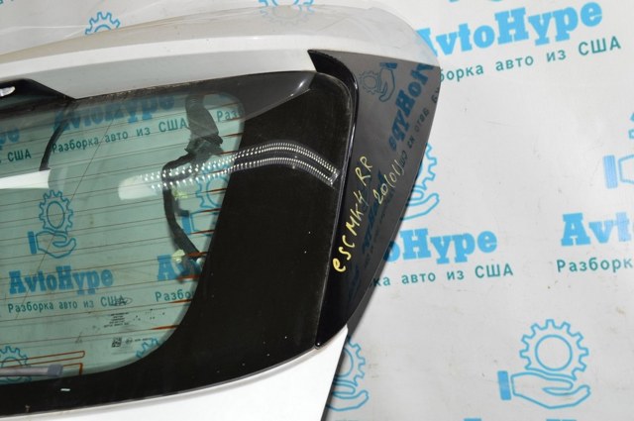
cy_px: 210
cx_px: 317
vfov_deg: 28.9
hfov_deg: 42.4
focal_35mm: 46
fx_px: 818
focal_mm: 31
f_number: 8
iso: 100
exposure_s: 1/60
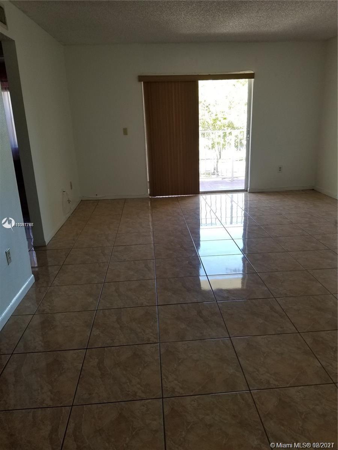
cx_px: 169
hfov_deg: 53.1
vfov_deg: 67.3
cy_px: 225
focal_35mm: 26
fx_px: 338
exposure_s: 1/60
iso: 80
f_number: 1.7
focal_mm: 4.3
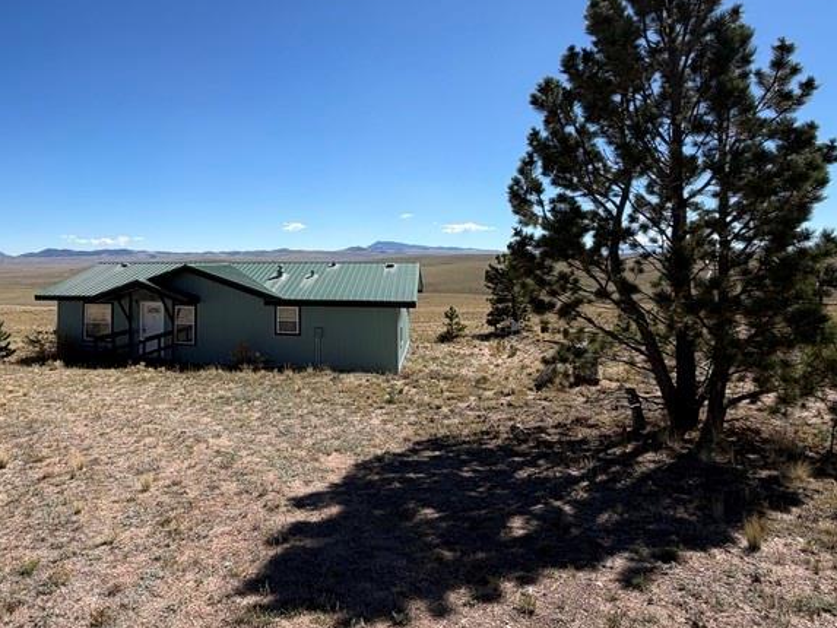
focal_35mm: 25
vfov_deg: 54.3
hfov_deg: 67.4
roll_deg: +0.2
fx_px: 605
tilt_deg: +1.8
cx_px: 278
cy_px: 234
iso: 20
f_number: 2.2
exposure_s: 1/955
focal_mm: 2.22
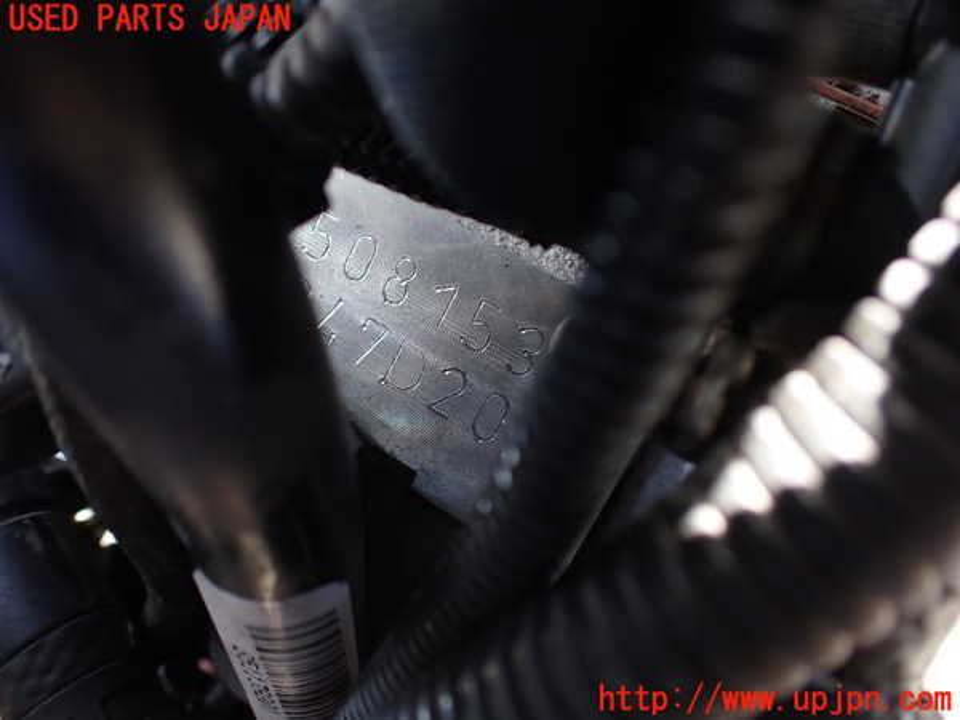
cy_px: 360
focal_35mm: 30
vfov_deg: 46.8
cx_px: 480
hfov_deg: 60.0
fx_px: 832
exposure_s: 1/125
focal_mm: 5.4
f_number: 2.3
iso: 200
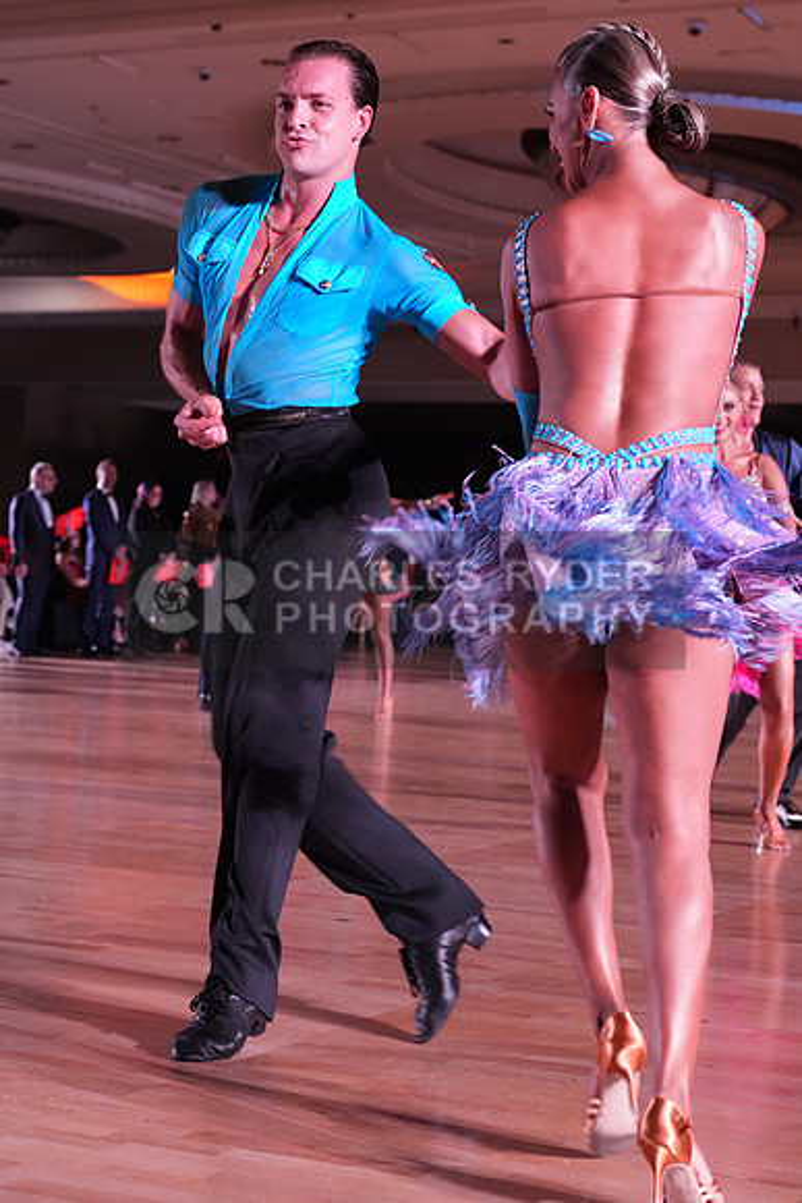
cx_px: 401
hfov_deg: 19.5
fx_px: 2338
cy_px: 602
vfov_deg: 28.8
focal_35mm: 70
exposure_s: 1/250
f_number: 5.6
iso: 5000
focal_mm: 70
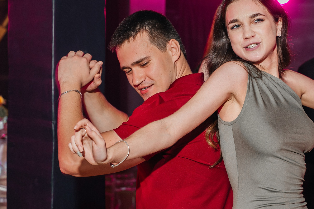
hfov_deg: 21.0
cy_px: 96
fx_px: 846
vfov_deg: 14.1
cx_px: 190
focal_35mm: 97
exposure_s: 1/60
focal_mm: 57
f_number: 4.5
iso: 250
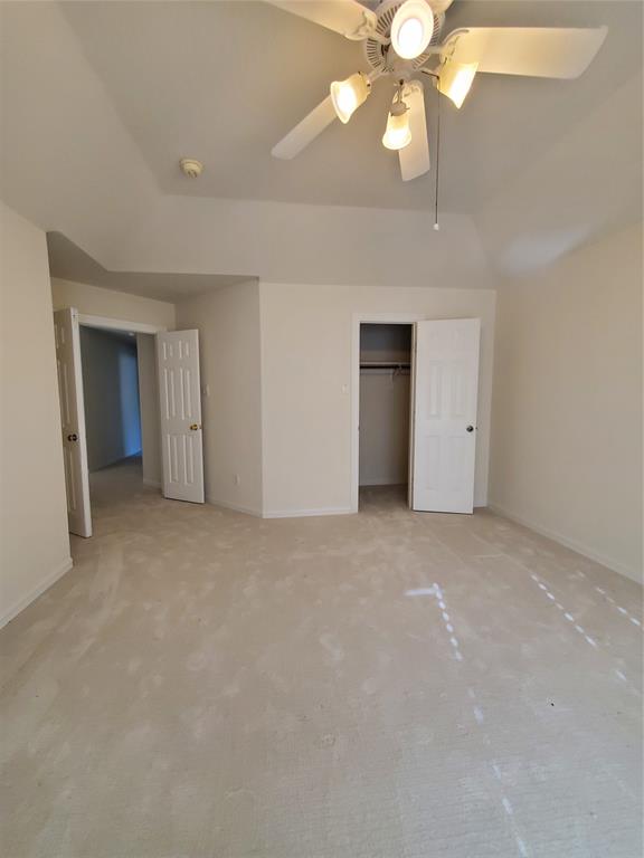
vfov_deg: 106.2
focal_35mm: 13
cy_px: 429
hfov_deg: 89.9
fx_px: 322
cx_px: 322
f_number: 2.2
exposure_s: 1/60
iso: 200
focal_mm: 1.8
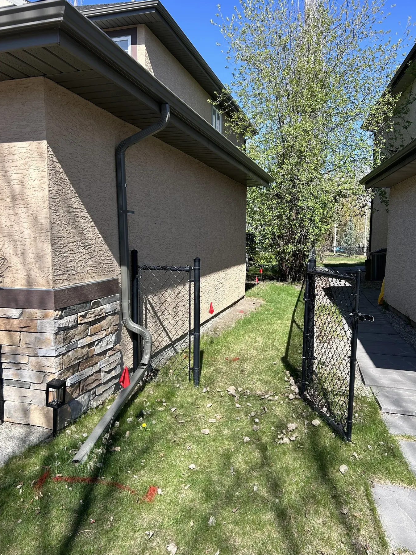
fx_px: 433
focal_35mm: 27
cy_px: 286
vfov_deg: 65.3
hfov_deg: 51.3
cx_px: 208
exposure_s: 1/1901
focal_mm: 5.7
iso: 50
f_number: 1.5
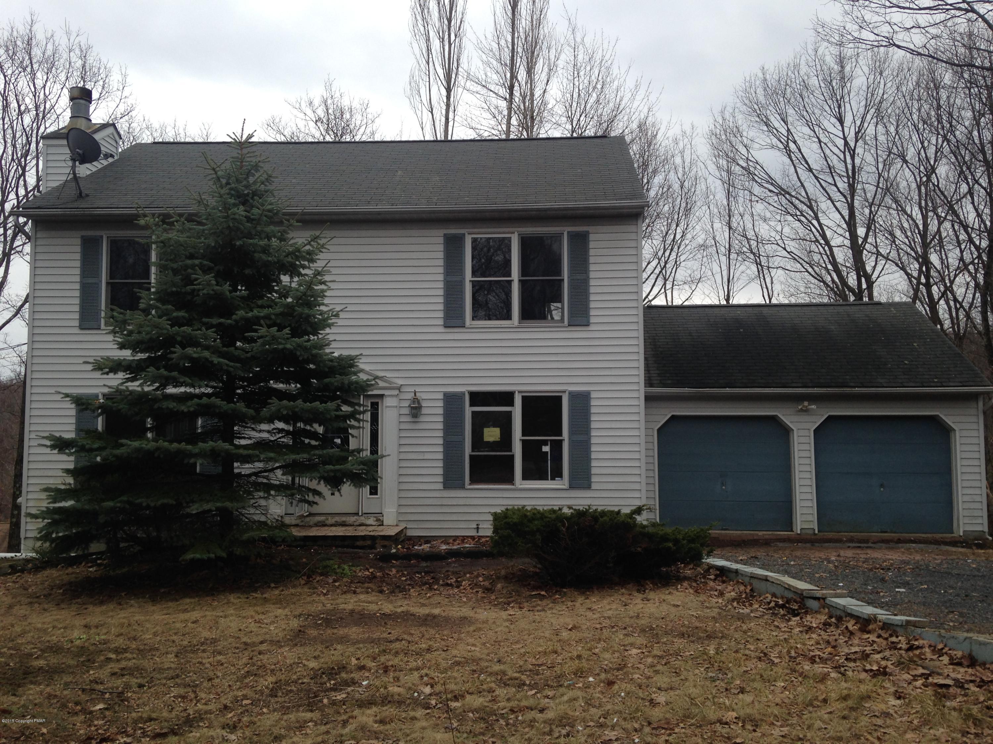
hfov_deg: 55.4
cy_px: 372
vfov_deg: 42.9
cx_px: 496
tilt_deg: +3.0
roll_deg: +0.1
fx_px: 947
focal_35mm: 33
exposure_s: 1/589
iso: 50
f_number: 2.4
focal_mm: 4.12
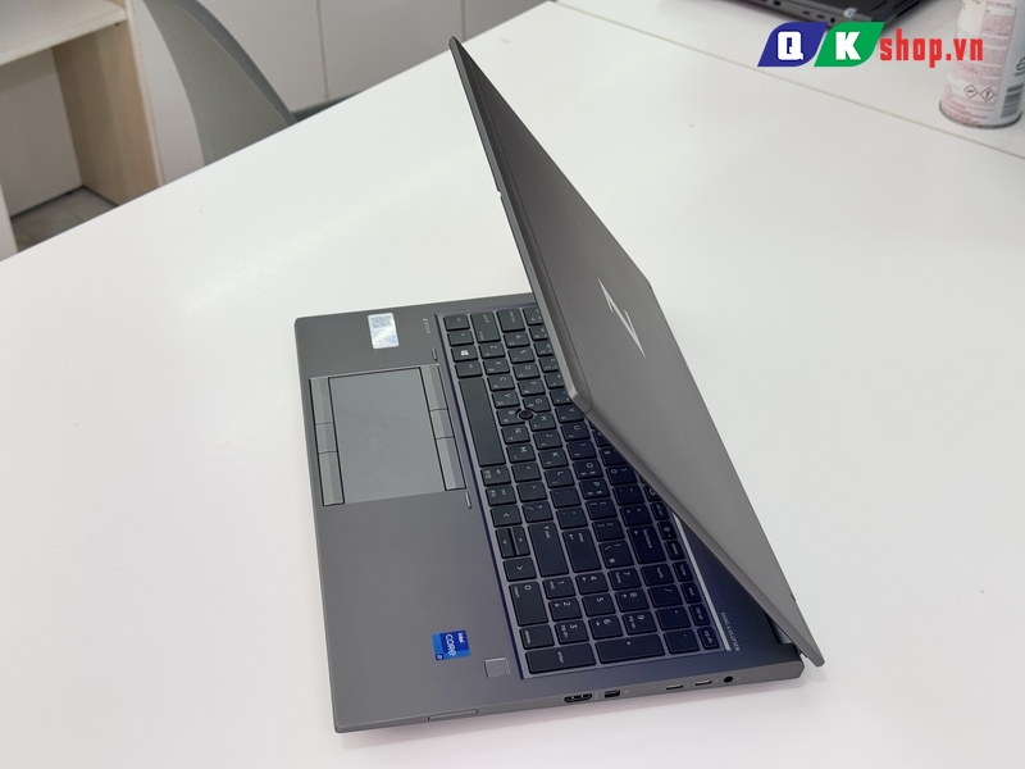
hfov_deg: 39.7
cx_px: 512
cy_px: 384
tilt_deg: -38.9
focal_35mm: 48
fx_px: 1421
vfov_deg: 30.3
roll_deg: +1.3
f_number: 1.78
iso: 50
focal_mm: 6.76
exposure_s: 1/123
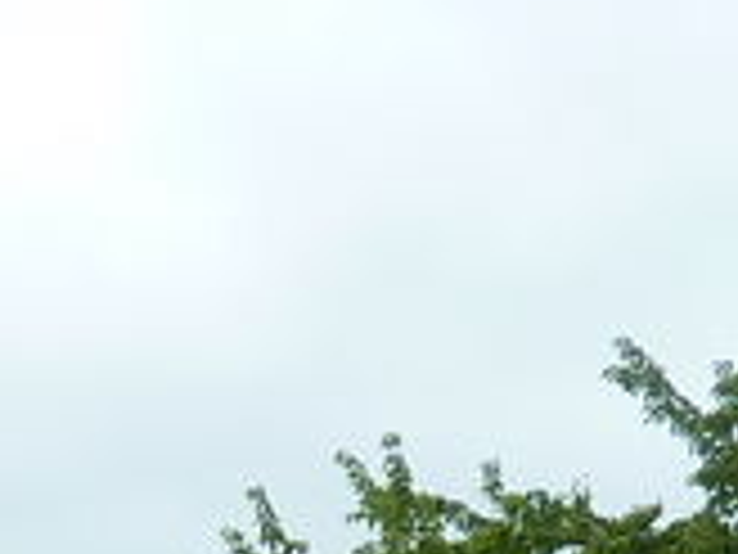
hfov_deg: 12.1
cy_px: 1401
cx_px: -536
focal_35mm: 152
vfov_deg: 8.7
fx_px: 3241
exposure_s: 1/200
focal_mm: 4.1
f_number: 4
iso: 80
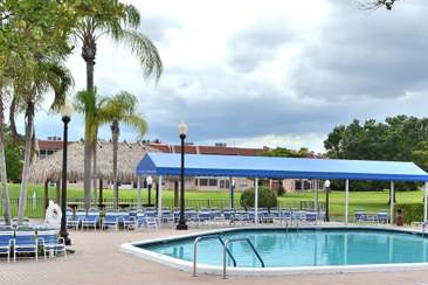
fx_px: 749
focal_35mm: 63
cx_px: 263
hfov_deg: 31.8
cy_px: 179
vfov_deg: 21.5
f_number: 8
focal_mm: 32
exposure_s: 1/250
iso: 100
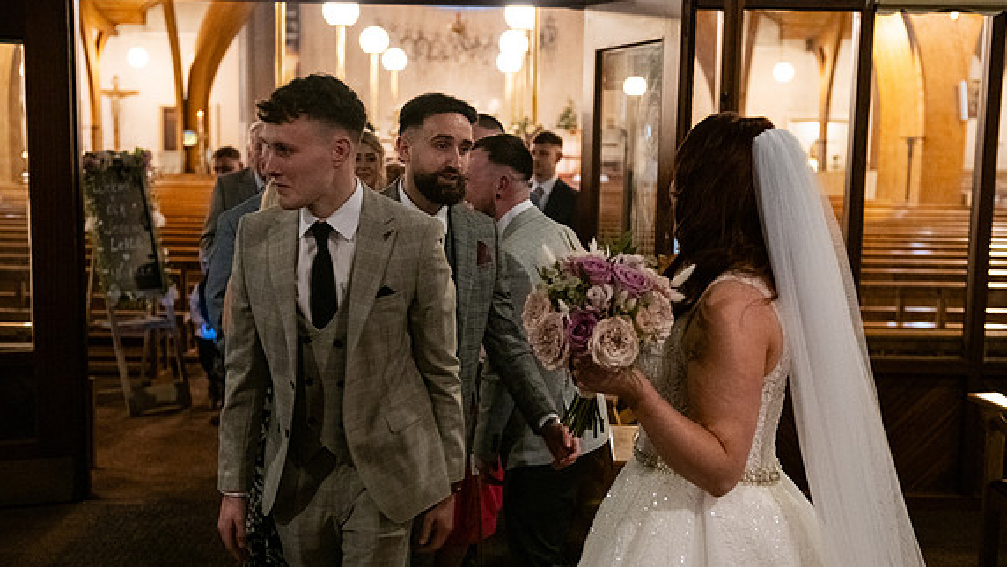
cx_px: 509
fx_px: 1362
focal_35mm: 51
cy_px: 321
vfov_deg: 23.5
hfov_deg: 40.6
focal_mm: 48
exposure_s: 1/160
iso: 2500
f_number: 3.5
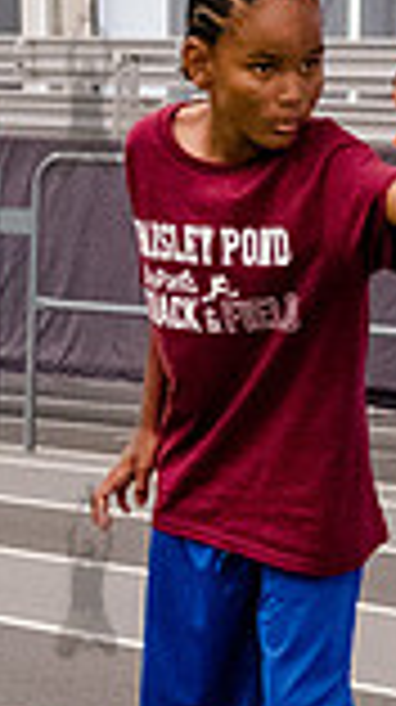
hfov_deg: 5.3
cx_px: 809
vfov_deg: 9.6
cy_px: 425
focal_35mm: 225
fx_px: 4211
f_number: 3.5
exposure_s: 1/1000
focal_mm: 38
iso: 6400
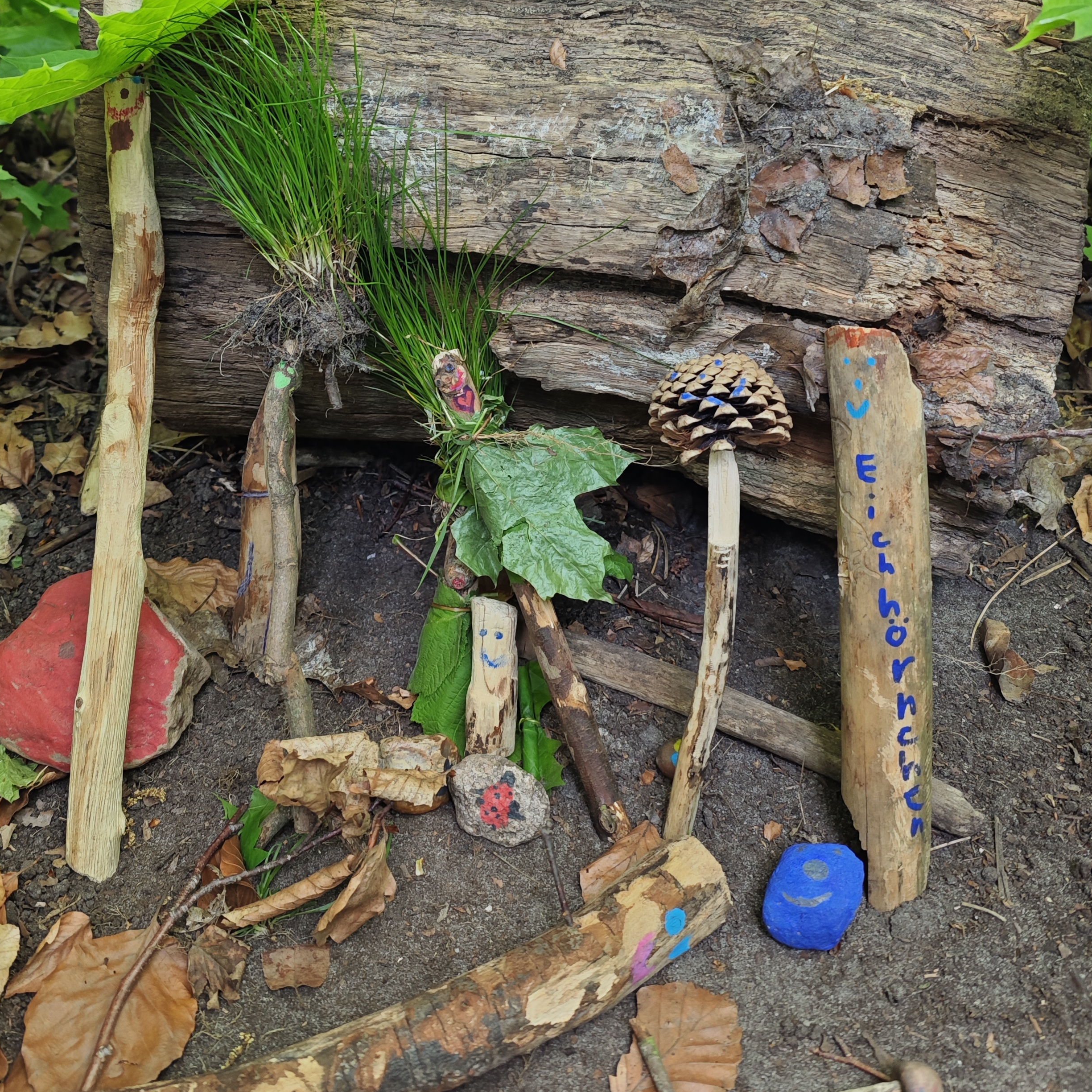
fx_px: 1213
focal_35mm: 34
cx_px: 482
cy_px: 330
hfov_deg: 48.4
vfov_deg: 47.3
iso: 80
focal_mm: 6.55
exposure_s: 1/100
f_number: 1.6
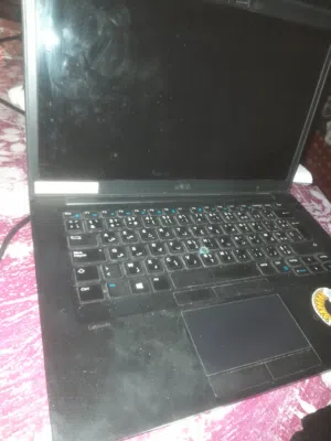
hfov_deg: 54.9
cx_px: 166
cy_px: 220
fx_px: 319
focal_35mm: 25
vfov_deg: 69.4
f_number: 2
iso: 320
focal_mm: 4.6
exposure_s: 1/33
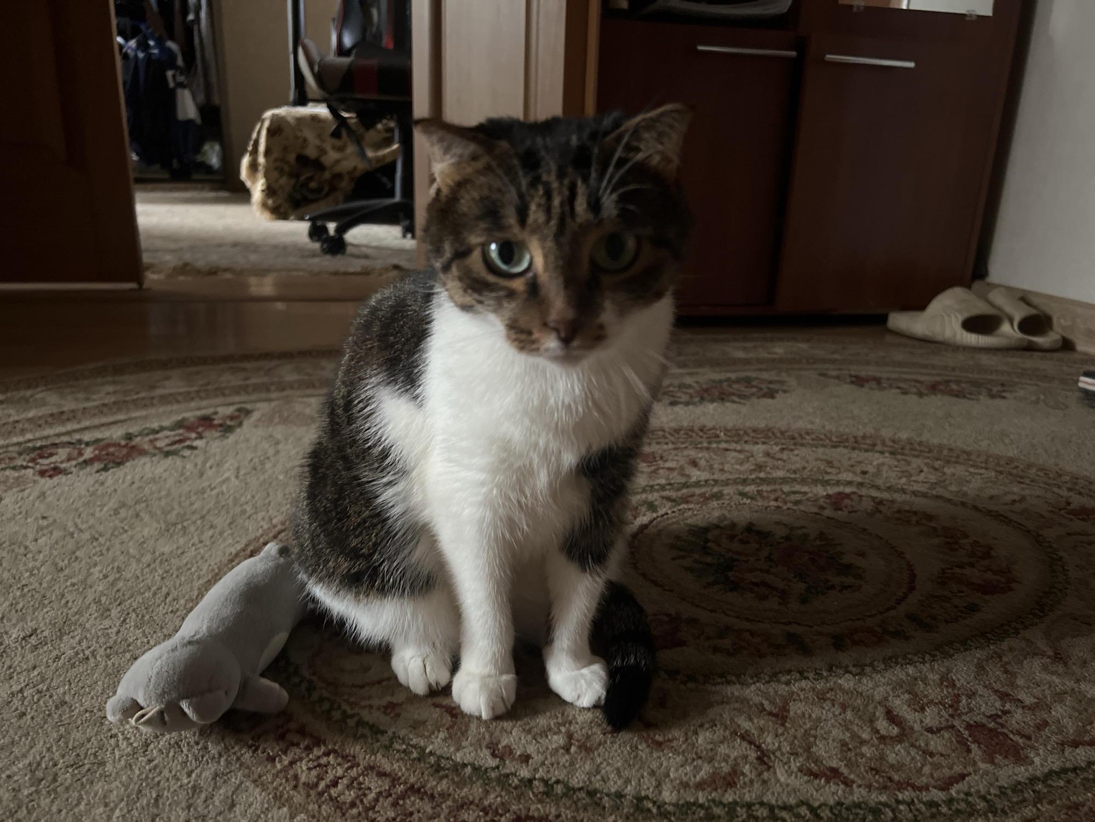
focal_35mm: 26
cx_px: 548
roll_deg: -1.7
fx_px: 822
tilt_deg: -17.8
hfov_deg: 67.3
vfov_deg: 53.1
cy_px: 411
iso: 640
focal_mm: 5.7
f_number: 1.5
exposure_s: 1/30
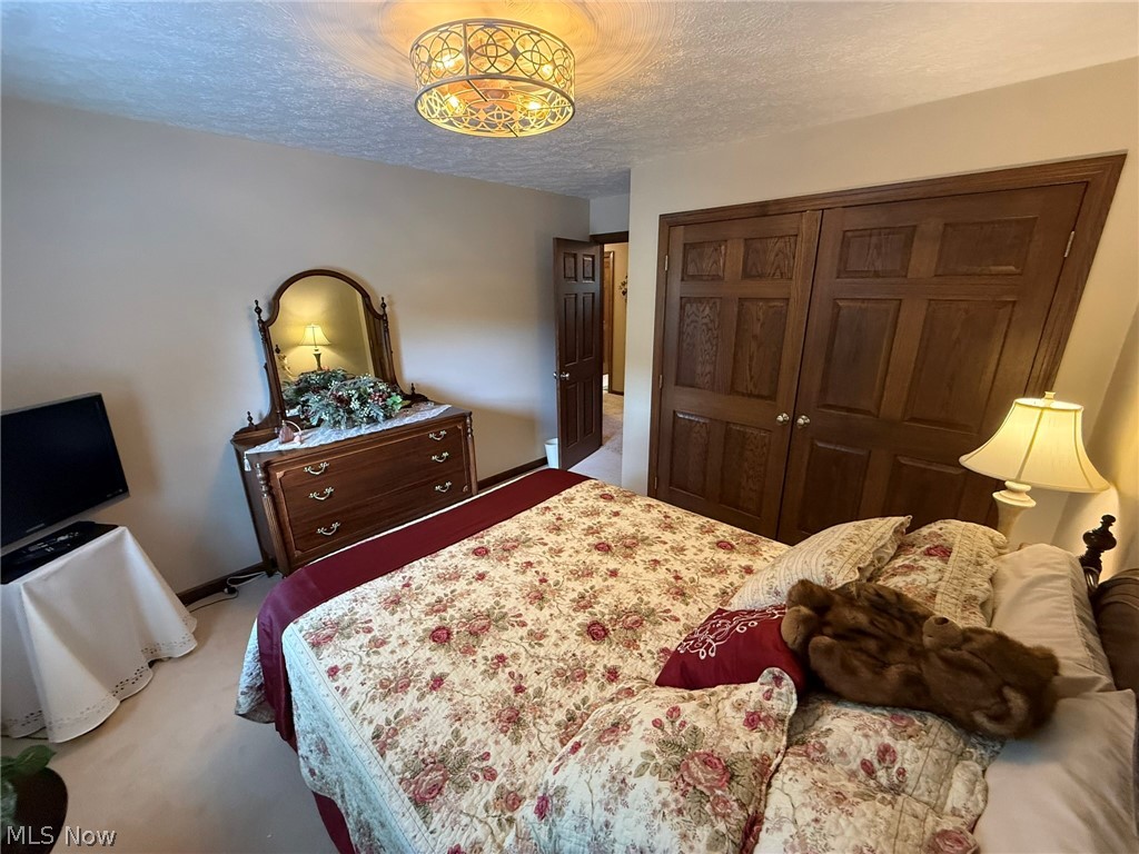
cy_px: 427
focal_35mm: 14
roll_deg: +1.0
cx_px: 570
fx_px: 461
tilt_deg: -17.5
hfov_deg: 102.1
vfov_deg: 85.7
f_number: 2.2
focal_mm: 2.22
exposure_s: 1/60
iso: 500
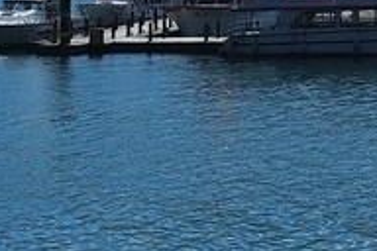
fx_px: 1278
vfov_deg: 10.9
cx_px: 558
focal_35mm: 122
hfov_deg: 15.5
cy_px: -114
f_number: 2.2
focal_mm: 3.81
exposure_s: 1/2580
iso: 100
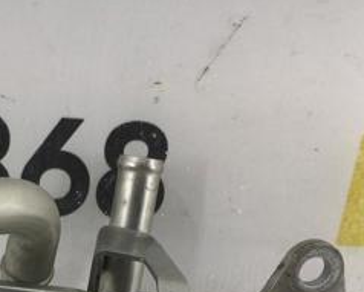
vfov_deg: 18.9
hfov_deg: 24.2
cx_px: 23
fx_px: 820
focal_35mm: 76
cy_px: 362
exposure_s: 1/50
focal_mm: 4.15
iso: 25
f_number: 2.2
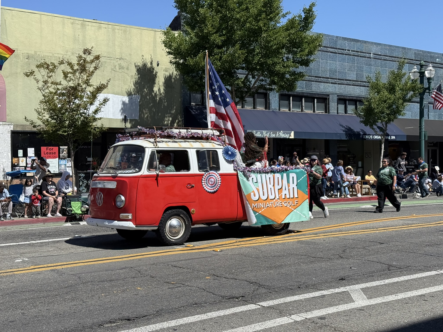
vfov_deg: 30.3
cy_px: 166
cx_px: 222
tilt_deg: -0.1
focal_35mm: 48
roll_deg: -0.1
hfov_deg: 39.7
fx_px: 614
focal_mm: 6.76
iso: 100
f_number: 1.78
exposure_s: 1/5587
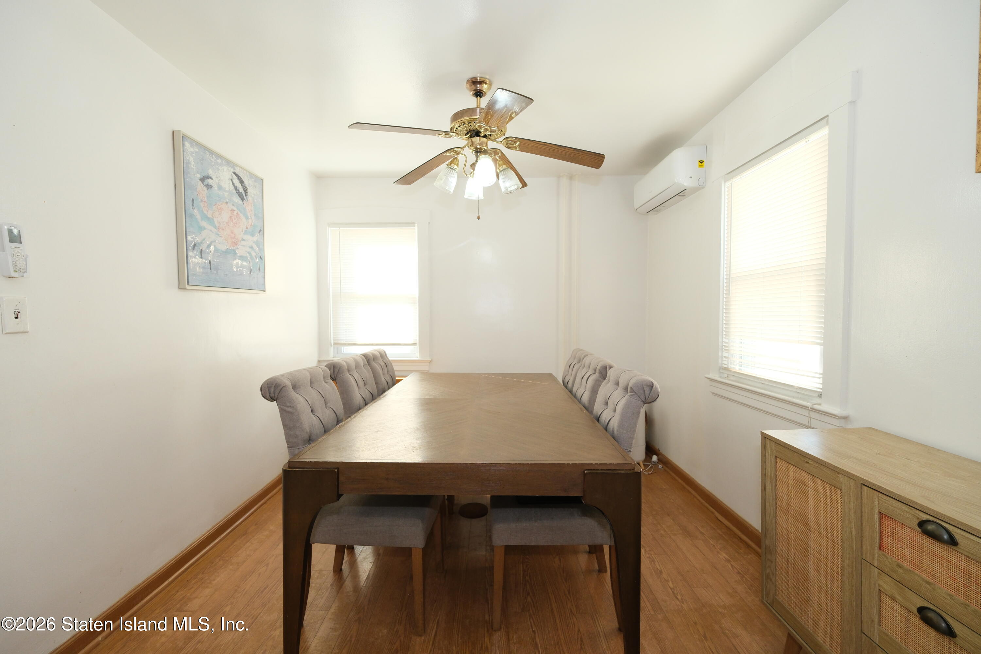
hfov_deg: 100.4
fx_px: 409
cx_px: 490
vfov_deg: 77.3
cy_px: 327
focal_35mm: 15
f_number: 4
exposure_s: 1/100
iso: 1000
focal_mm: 10
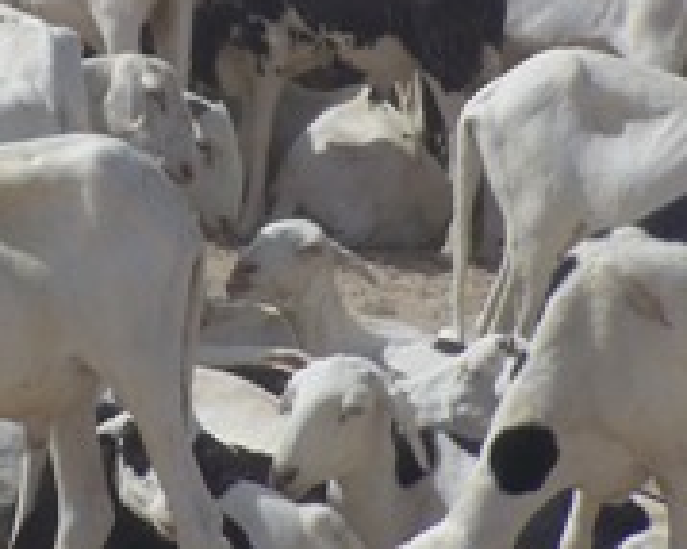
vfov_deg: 3.4
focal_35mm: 455
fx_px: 9246
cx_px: 169
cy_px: 12
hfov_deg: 4.3
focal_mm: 34.6
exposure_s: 1/640
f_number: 4.5
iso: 64
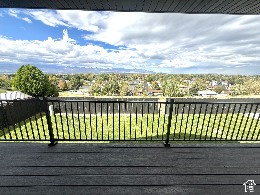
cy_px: 98
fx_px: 105
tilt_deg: -14.0
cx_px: 130
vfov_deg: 85.7
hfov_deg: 102.1
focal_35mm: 14
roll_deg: -1.2
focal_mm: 2.22
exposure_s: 1/1901
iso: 50
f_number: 2.2
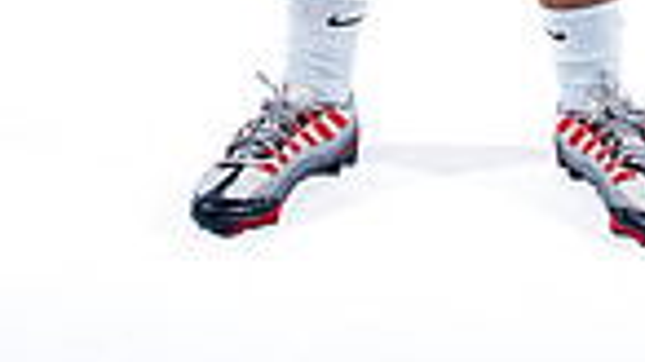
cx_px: 477
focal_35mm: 137
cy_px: -618
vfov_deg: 7.9
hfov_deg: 15.6
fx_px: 2342
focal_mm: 42.5
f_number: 4
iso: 250
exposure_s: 1/250
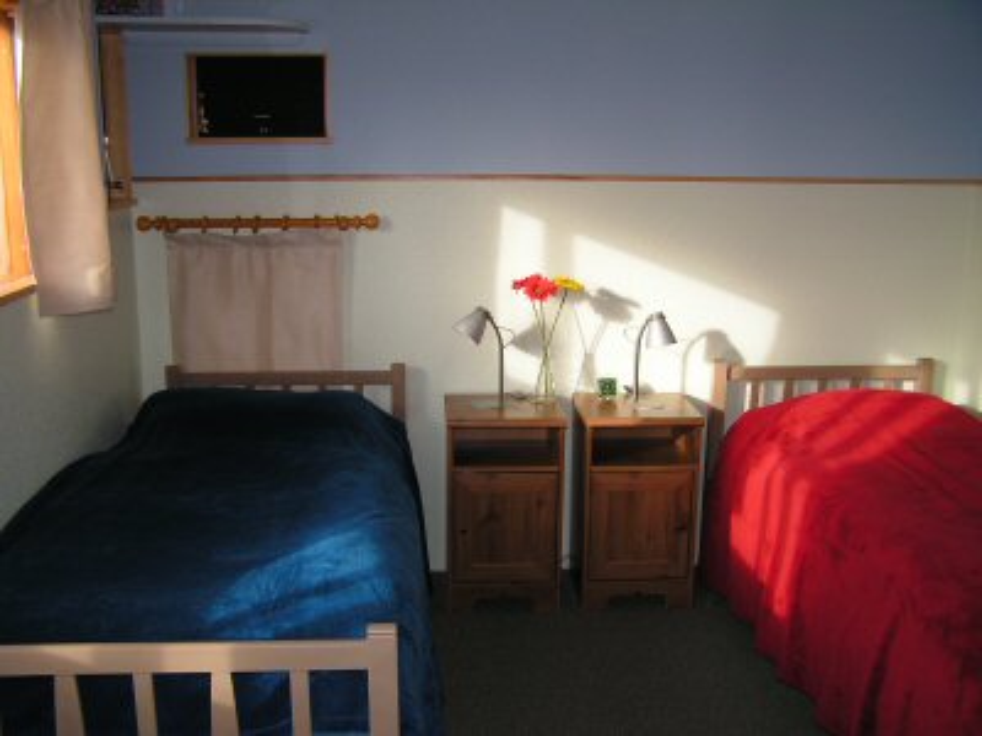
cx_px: 491
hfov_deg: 49.0
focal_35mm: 38
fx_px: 1078
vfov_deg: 37.7
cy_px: 368
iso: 50
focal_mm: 6.3
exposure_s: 1/125
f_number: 2.8
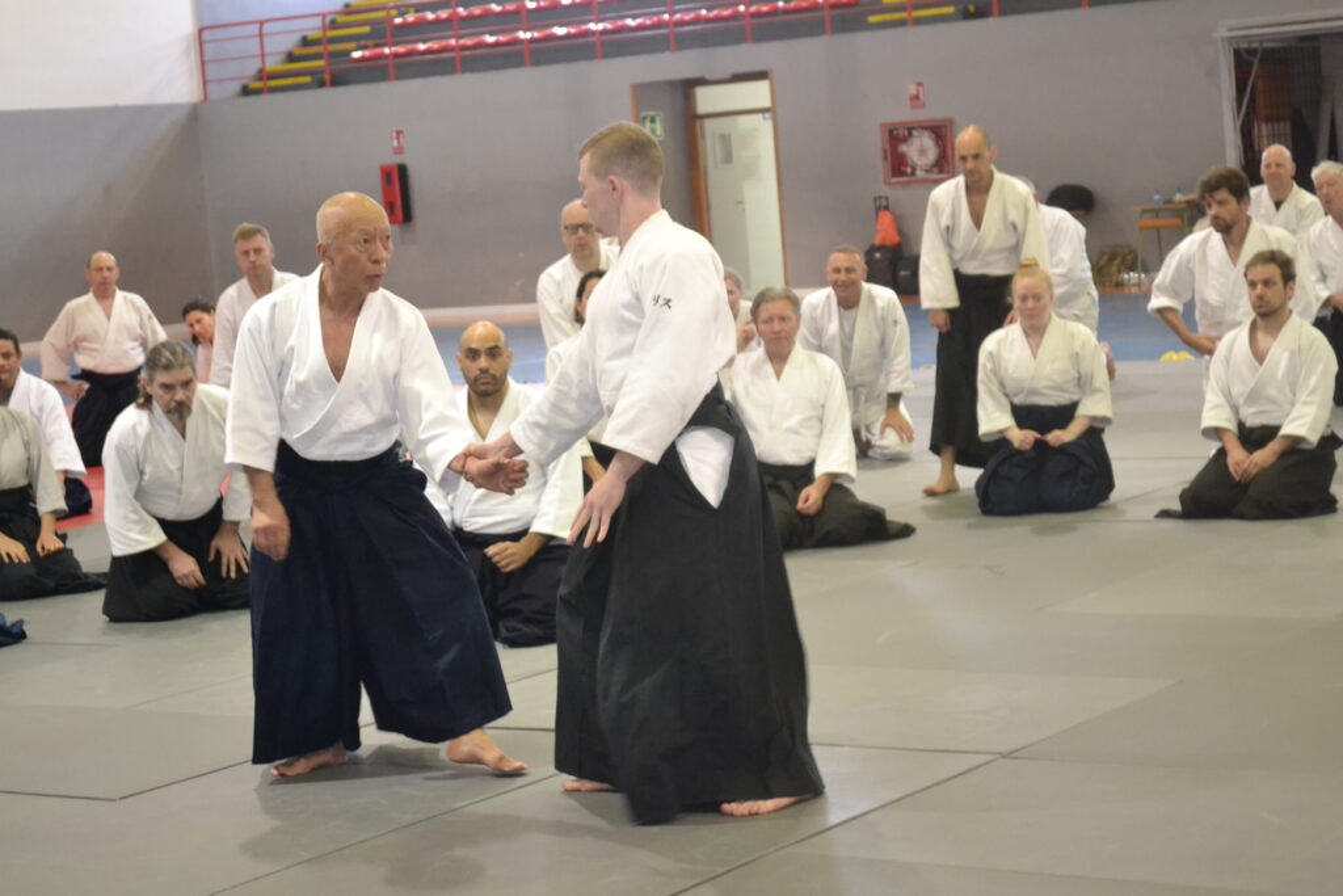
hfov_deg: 24.6
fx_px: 3078
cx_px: 672
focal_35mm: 82
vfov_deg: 16.6
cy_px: 448
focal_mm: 55
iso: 2800
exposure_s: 1/60
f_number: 5.6
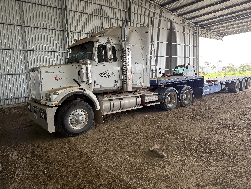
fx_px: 174
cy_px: 94
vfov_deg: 56.8
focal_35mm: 24
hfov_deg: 71.6
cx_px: 126
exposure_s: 1/121
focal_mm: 6.76
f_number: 1.78
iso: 125
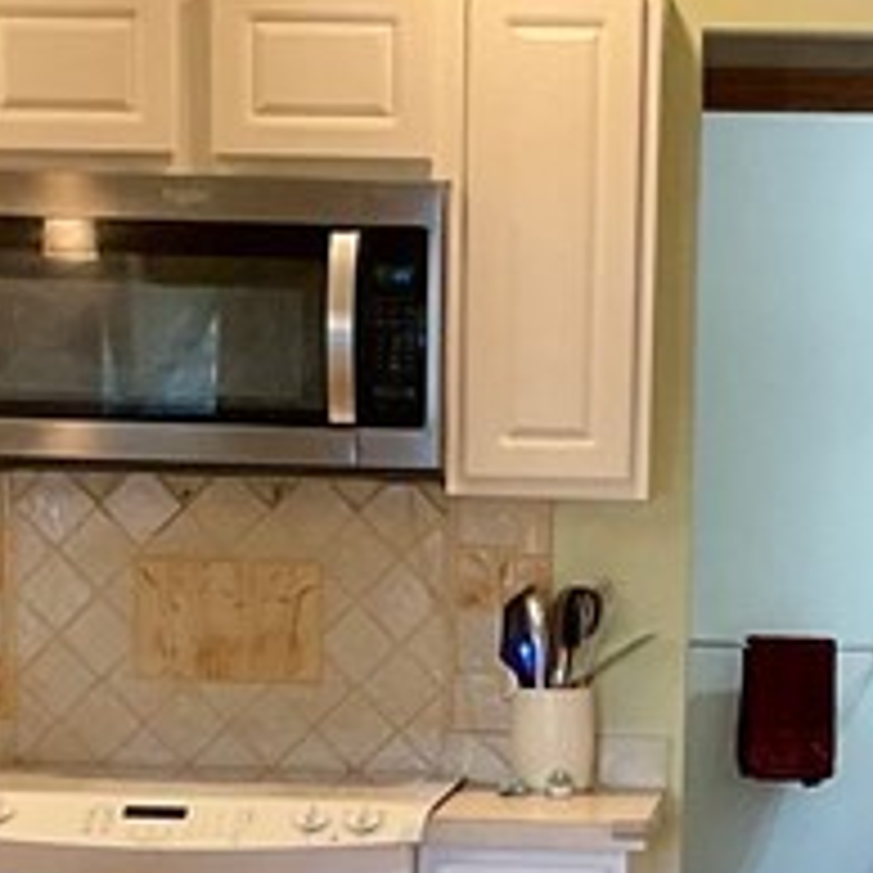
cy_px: 1138
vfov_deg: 12.5
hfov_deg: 12.9
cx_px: 594
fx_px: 3852
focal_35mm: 135
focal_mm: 3
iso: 160
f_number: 1.8
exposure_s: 1/60
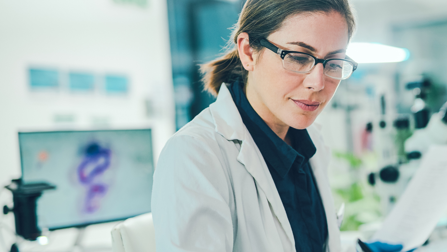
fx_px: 889
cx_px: 315
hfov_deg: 28.0
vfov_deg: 16.1
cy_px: 165
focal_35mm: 75
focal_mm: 50
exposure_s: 1/200
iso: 400
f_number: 1.8
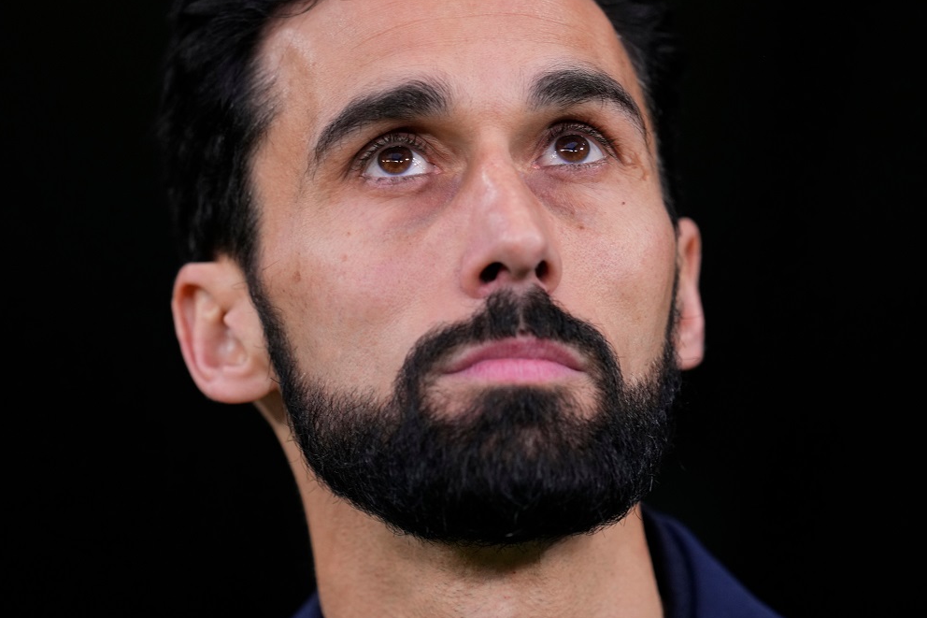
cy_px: 357
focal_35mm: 516
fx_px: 13284
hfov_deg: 4.0
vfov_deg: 2.7
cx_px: 527
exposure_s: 1/640
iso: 1250
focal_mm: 400
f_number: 2.8
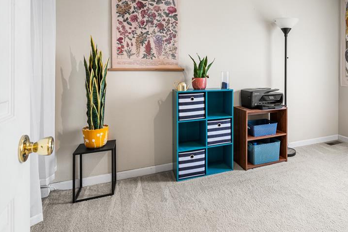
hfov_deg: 72.3
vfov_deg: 54.1
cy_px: 79
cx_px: 248
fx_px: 222
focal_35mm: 23
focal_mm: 16
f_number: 8
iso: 400
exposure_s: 1/3
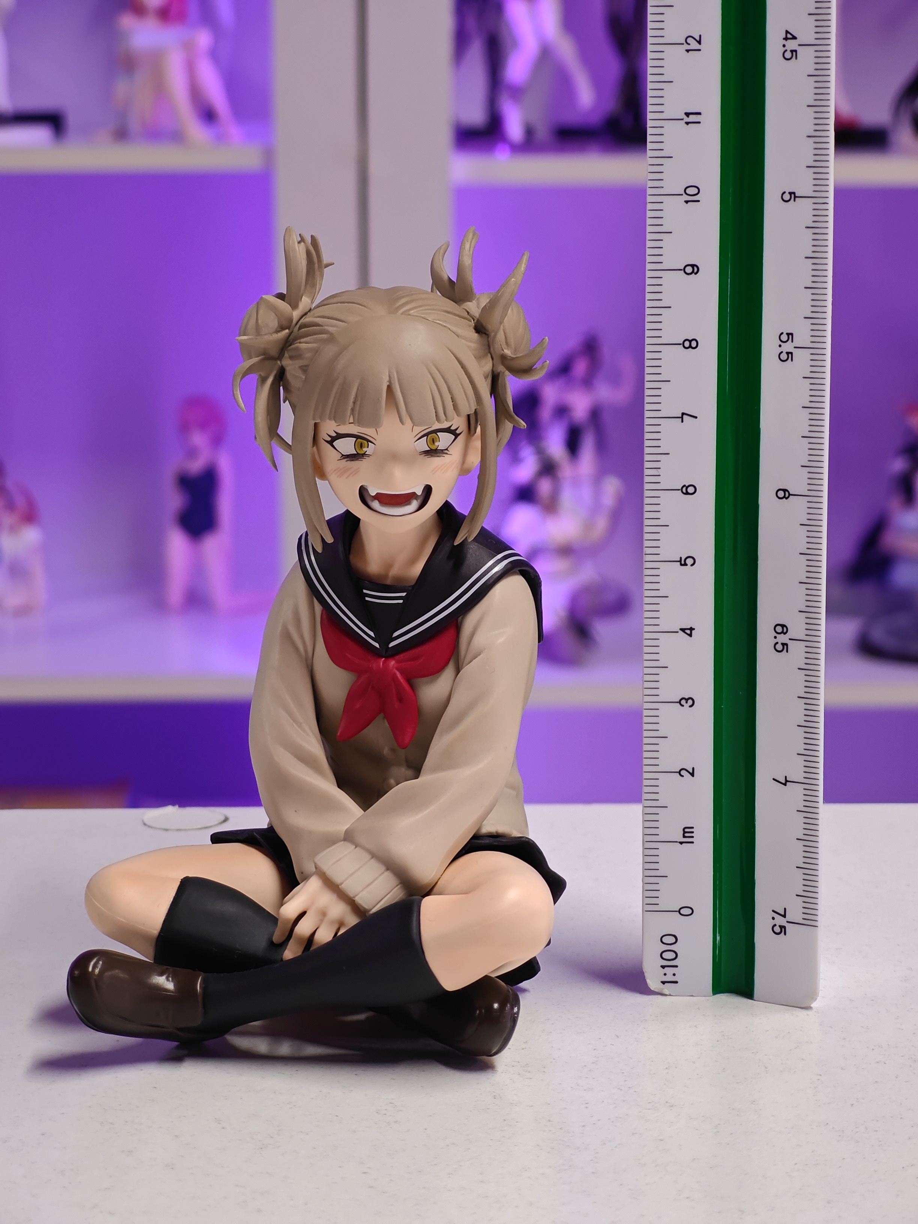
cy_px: 612
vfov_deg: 24.4
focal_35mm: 80
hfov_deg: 18.4
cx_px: 459
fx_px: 2829
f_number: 2.4
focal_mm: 7.48
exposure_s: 1/33.3
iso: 640
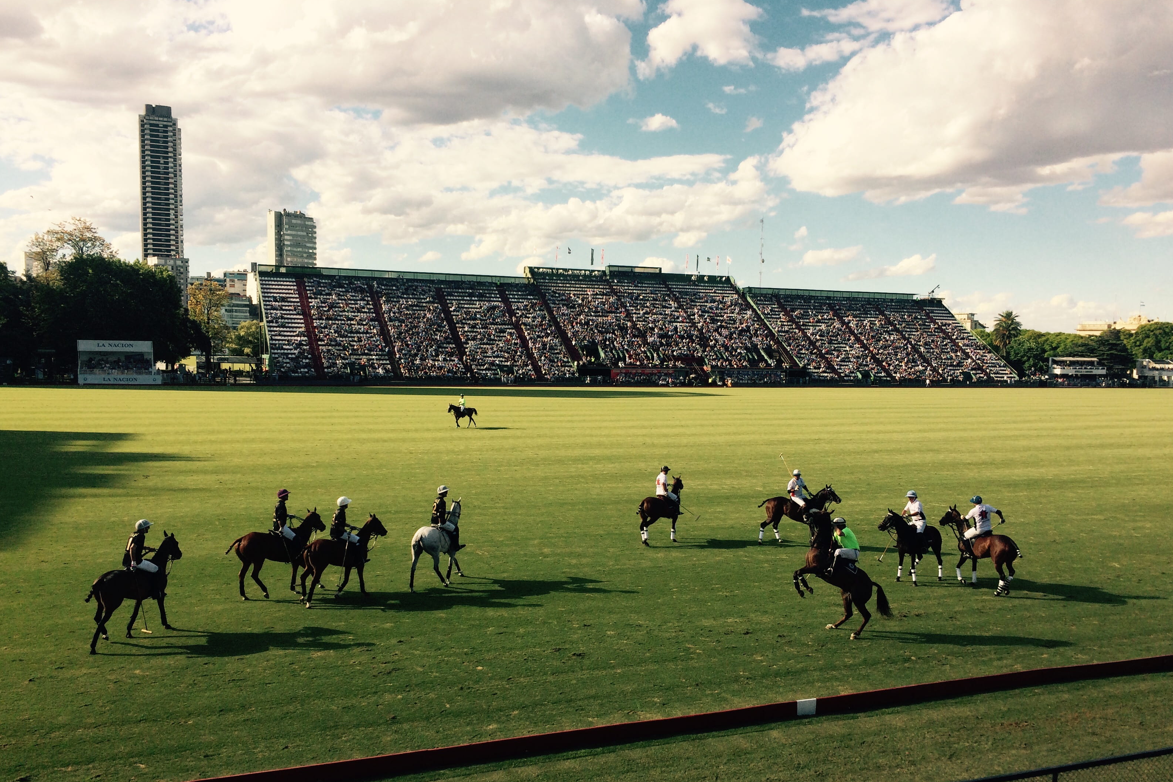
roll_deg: -0.6
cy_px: 450
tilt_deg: -6.5
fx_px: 1010
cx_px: 585
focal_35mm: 31
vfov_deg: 42.2
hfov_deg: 60.3
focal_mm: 4.15
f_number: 2.2
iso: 32
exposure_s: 1/2160
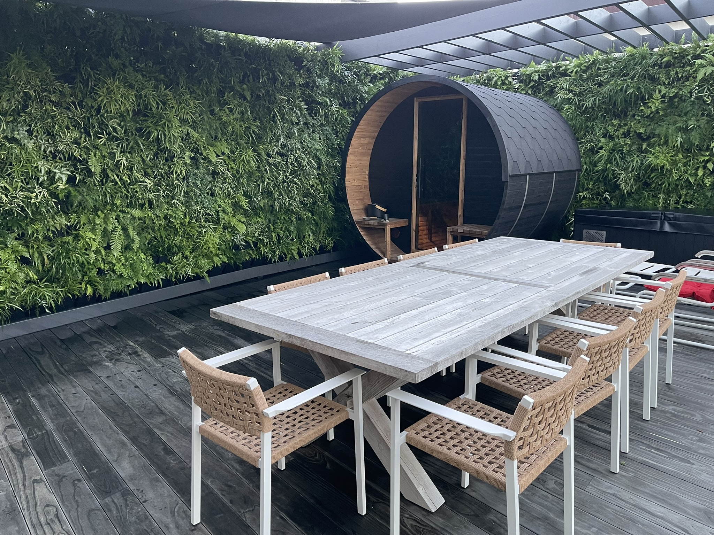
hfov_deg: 69.4
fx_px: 516
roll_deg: +0.0
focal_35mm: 25
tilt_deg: -12.5
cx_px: 357
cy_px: 268
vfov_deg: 54.9
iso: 125
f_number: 1.6
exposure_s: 1/60
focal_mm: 5.1
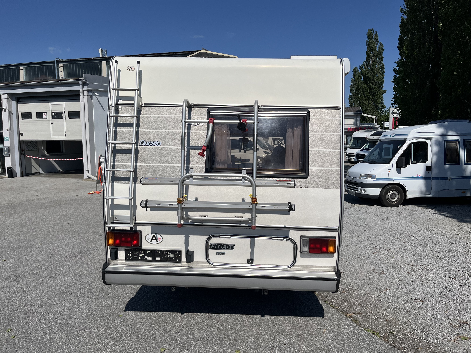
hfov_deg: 67.3
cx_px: 236
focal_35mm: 26
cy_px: 176
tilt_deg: -3.9
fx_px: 354
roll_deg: -0.2
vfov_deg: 53.1
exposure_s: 1/9901
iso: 50
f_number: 1.6
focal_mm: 5.1
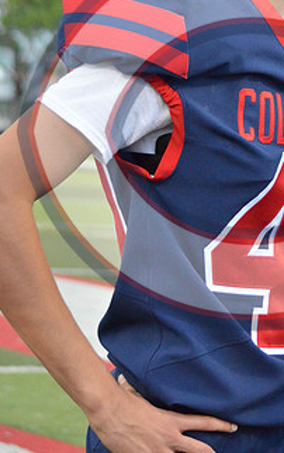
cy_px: 131
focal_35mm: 151
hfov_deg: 8.7
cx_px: 247
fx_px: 1864
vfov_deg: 13.8
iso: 2800
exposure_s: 1/500
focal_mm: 55
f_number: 4.5
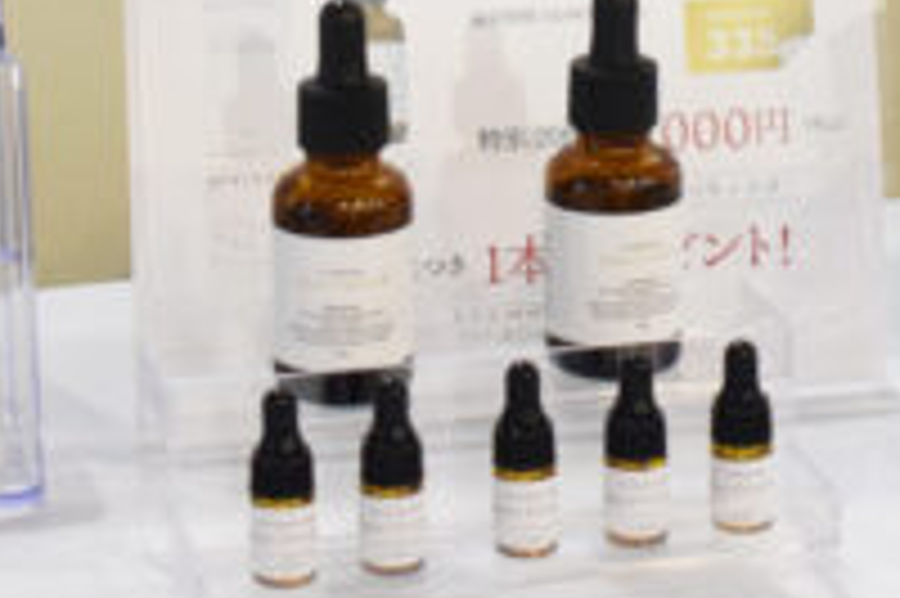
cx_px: 850
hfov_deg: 13.0
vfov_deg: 8.5
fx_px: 3897
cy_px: -438
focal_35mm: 156
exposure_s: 1/125
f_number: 5.6
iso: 1600
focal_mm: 26
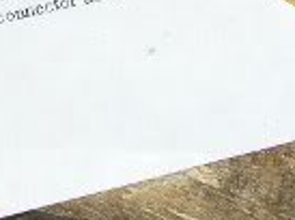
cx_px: 177
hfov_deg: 12.1
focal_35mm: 164
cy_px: -283
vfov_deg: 8.4
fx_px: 1394
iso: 200
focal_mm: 8.9
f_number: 5
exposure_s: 1/45
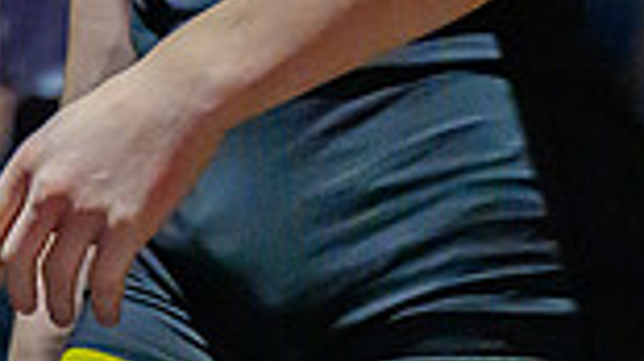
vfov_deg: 1.2
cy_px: -593
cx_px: 105
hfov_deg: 2.2
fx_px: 16624
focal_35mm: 974
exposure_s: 1/640
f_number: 2.8
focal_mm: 200
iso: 25600
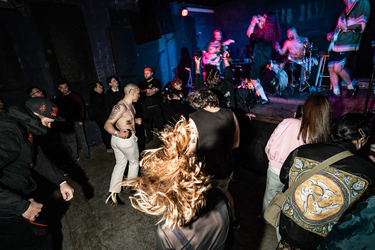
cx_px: 188
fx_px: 177
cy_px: 125
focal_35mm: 17
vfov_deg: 70.4
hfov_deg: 93.3
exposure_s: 1/15
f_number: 4.5
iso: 500
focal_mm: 17
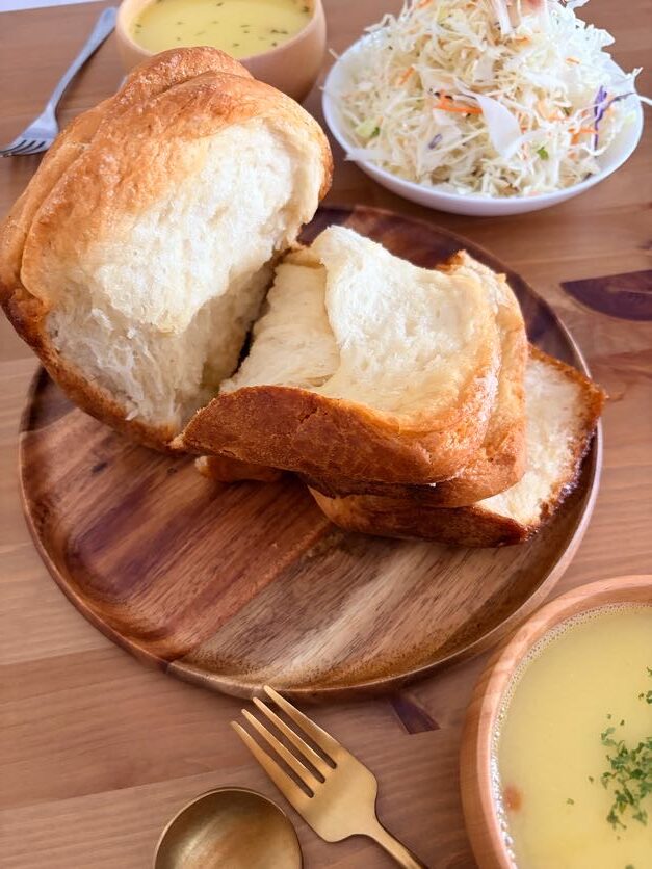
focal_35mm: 26
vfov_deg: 67.3
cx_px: 326
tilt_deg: -58.0
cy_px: 434
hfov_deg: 53.1
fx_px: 653
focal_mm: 5.96
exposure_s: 1/54
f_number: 1.6
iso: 500
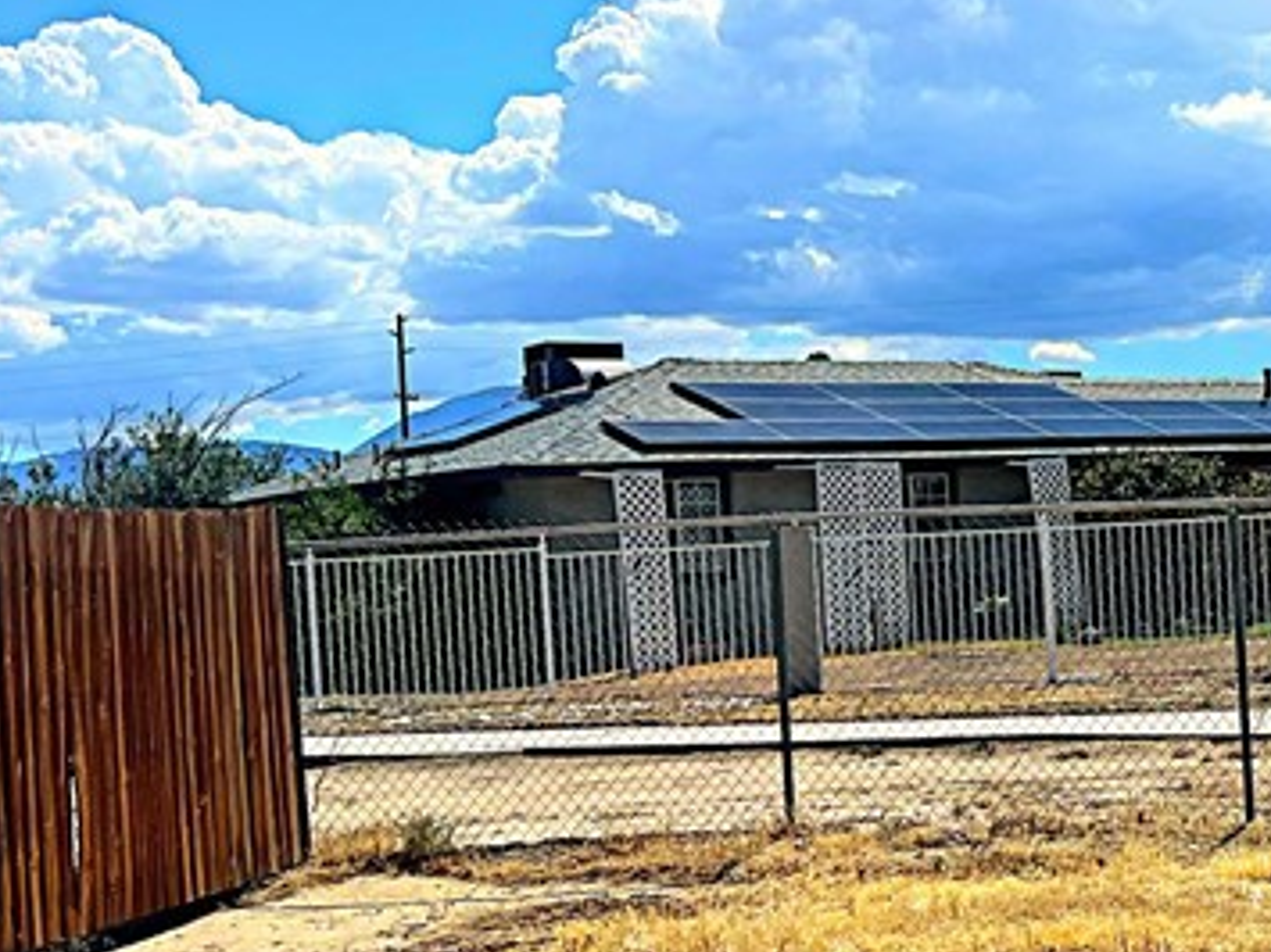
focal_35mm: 75
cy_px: 619
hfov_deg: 24.6
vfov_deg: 19.6
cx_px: 1328
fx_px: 2753
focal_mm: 5.7
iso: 50
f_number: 1.5
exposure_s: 1/8696
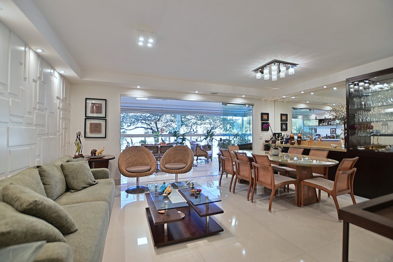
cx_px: 196
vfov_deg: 77.3
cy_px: 131
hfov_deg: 100.4
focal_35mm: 15
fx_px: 164
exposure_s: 1/10
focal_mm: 10
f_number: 3.5
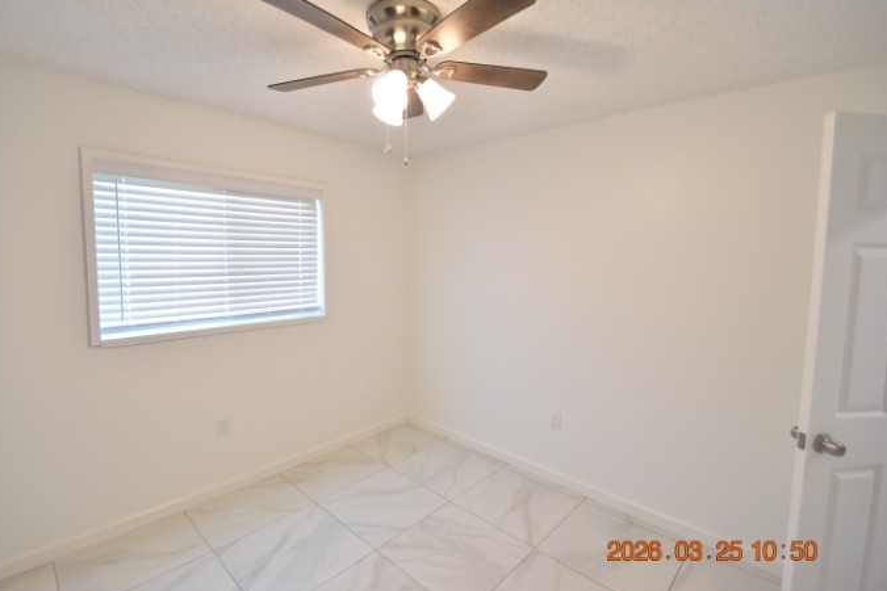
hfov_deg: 96.7
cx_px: 434
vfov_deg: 73.7
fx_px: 394
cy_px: 284
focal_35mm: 16
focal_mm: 10
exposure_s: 1/90
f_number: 3.5
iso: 800
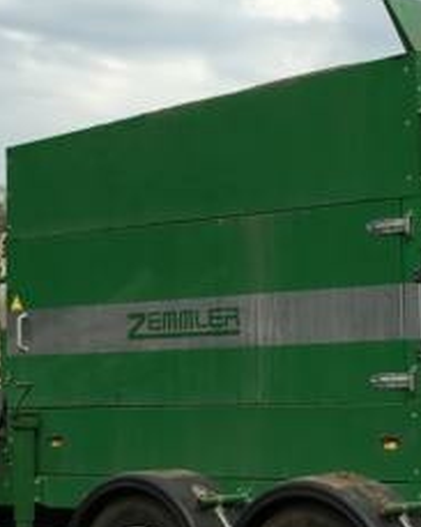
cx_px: 237
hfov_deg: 15.5
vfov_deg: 19.4
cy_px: 235
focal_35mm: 99
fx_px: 1543
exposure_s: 1/1350
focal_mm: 4.15
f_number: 2.2
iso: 25
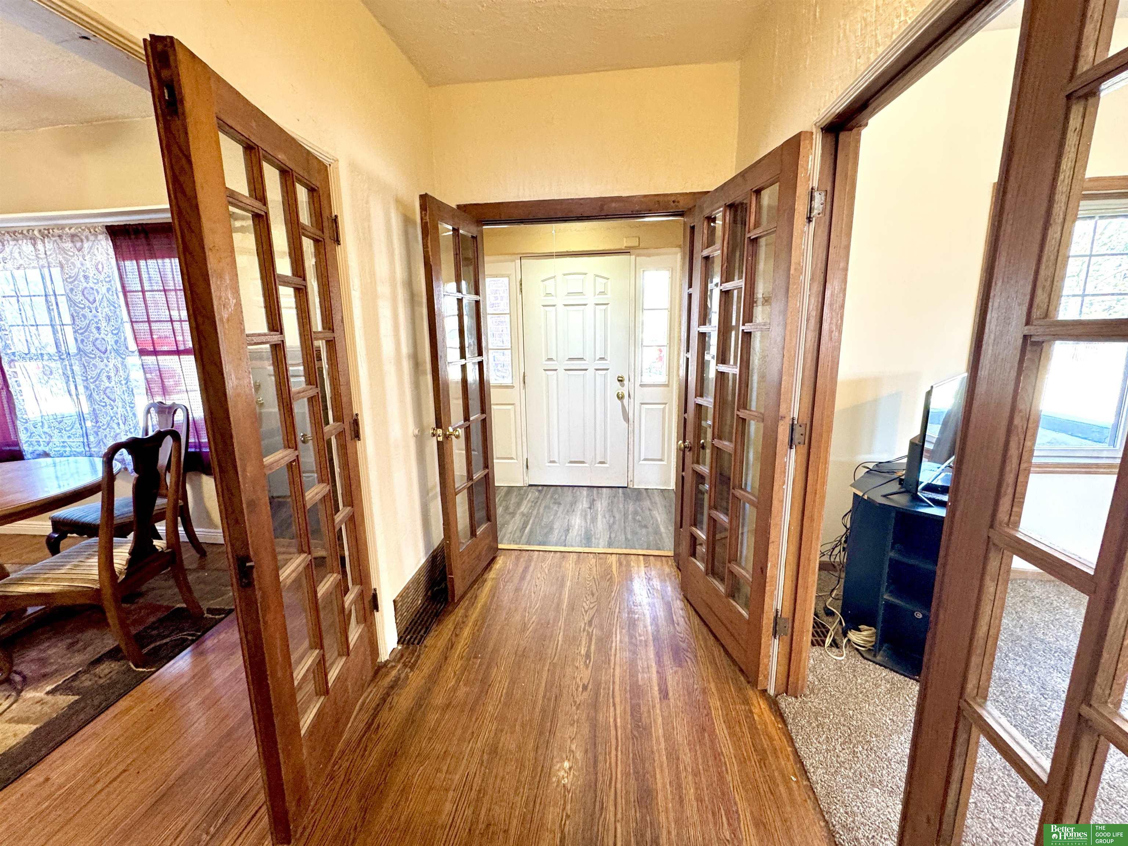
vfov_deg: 85.7
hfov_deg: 102.1
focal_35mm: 14
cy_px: 423
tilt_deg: -10.7
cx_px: 564
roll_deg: +2.1
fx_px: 456
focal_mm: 2.22
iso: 200
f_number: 2.2
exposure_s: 1/60
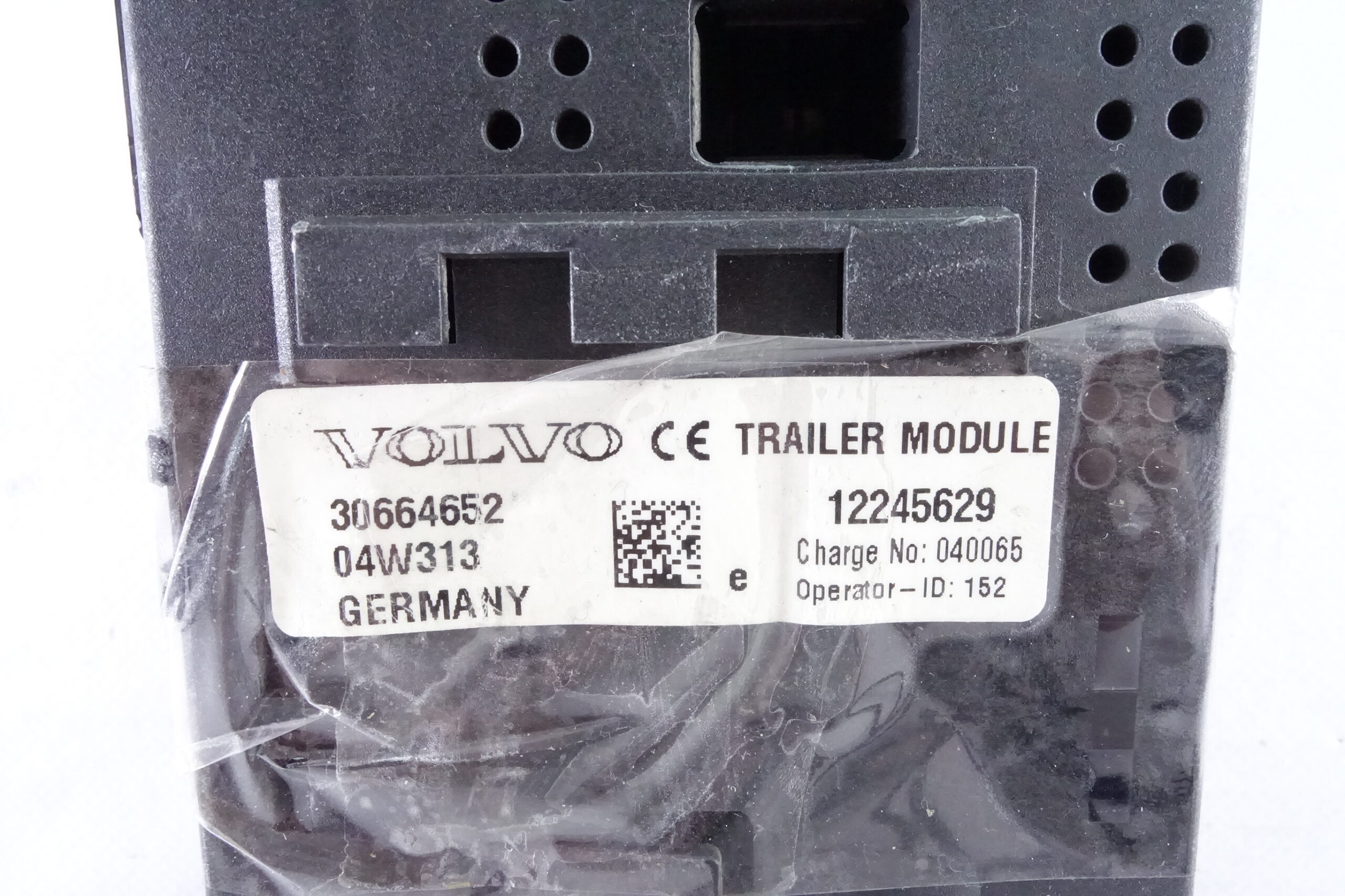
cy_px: 448
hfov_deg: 65.5
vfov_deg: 46.4
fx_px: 1046
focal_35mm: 28
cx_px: 672
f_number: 11
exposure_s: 1/30
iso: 6400
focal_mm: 10.4
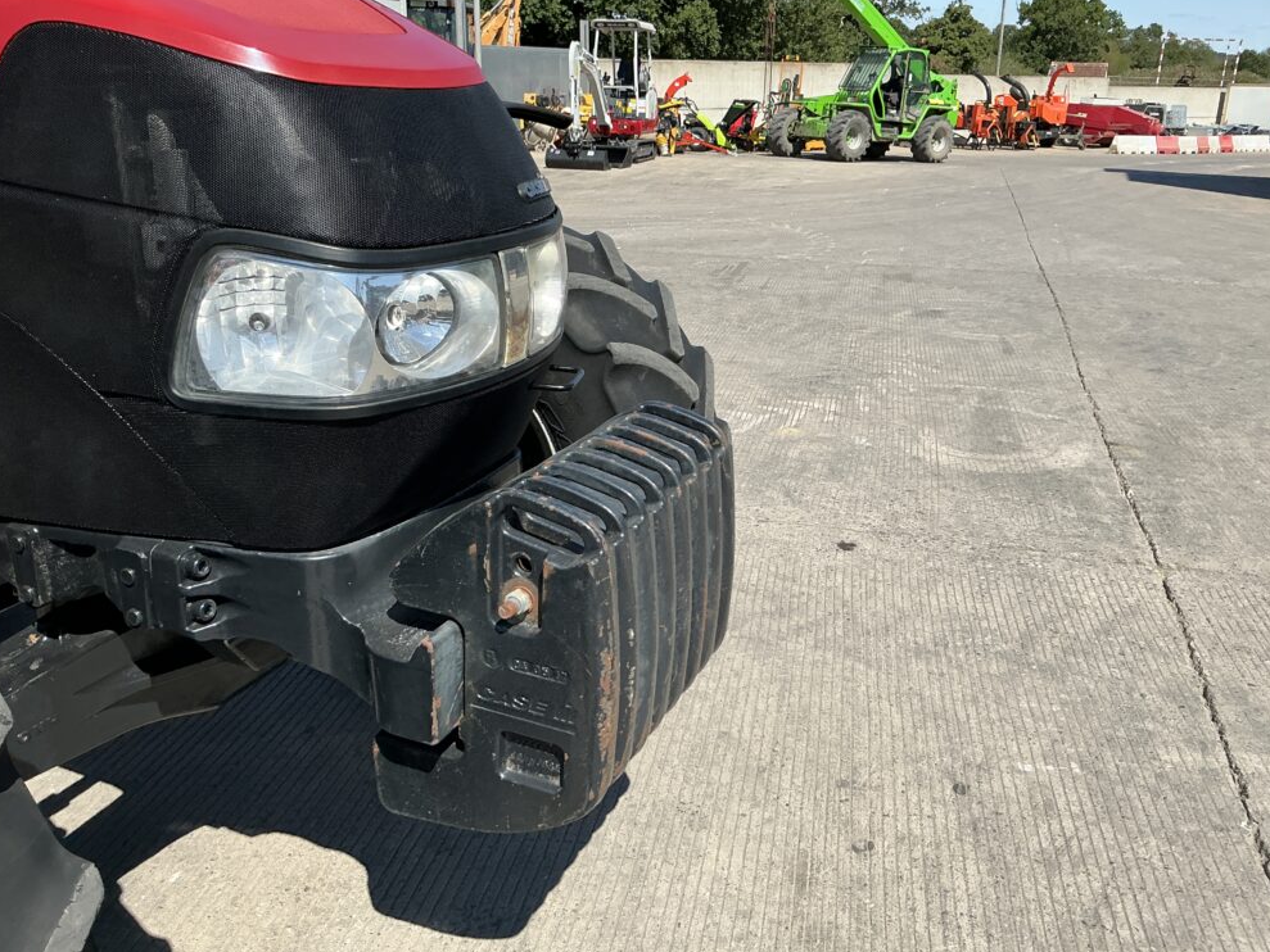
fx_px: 1064
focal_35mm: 29
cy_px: 486
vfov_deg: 48.2
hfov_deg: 61.6
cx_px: 646
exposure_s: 1/1786
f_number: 1.8
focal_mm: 3
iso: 25
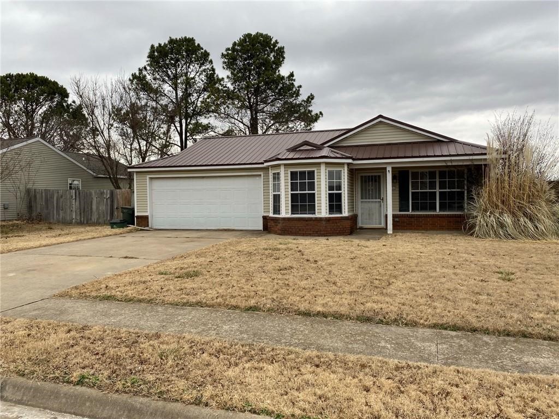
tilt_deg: -0.3
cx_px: 280
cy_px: 210
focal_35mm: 26
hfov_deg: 67.3
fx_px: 420
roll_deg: +1.0
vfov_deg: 53.1
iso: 32
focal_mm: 4.25
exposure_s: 1/407
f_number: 1.8
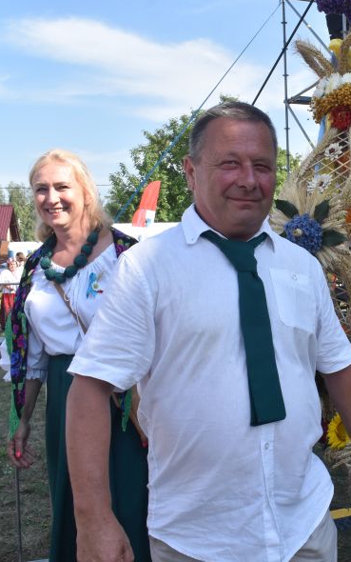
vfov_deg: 47.2
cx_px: 347
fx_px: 643
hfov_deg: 28.7
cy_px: 284
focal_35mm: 42
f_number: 13
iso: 800
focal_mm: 18
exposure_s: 1/640
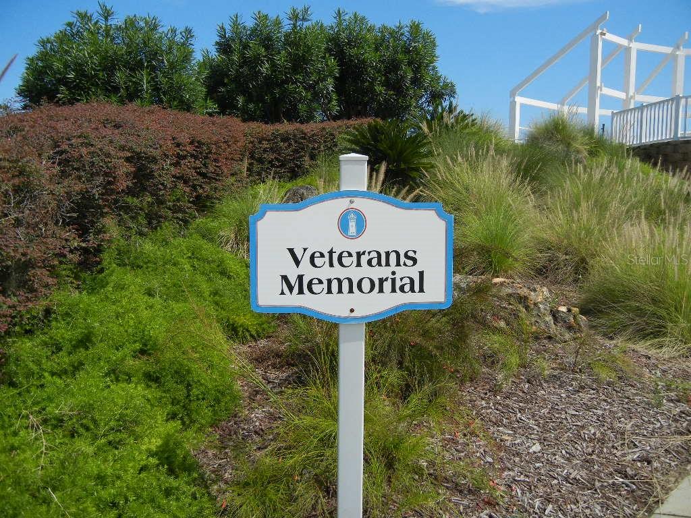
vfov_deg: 46.8
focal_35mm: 30
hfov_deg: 60.0
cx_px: 346
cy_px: 259
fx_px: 599
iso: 160
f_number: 7
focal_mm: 5.4
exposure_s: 1/437
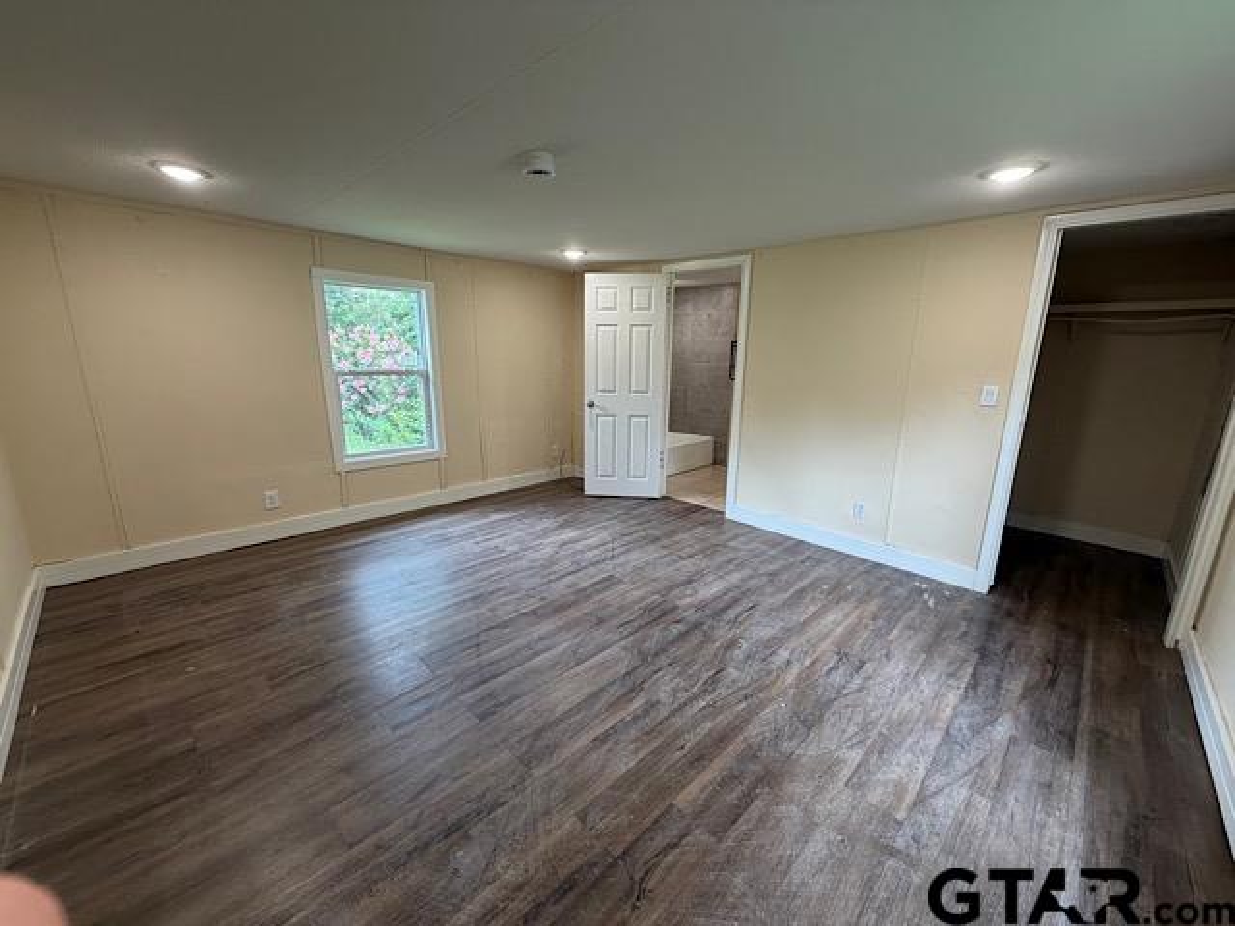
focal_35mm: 14
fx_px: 499
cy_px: 463
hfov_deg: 102.1
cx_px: 618
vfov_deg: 85.7
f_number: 2.2
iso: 250
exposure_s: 1/120
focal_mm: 2.22
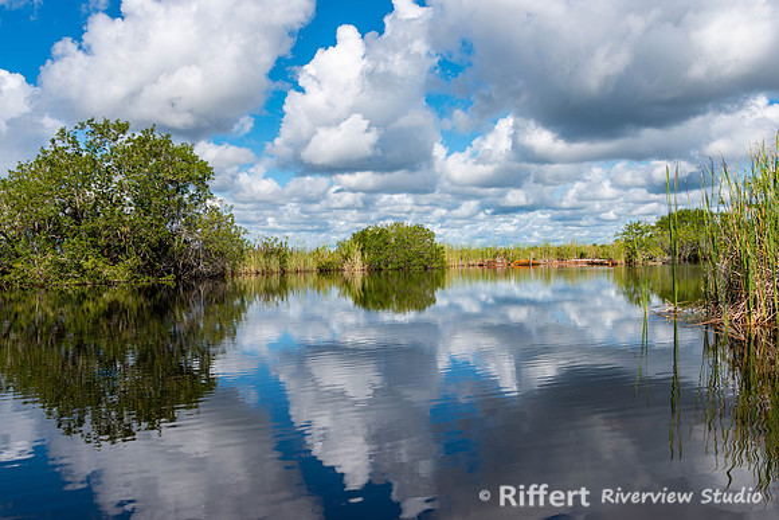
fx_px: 700
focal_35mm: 32
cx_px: 390
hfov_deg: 58.2
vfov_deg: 40.8
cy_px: 260
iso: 100
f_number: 11
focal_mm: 32
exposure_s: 1/160
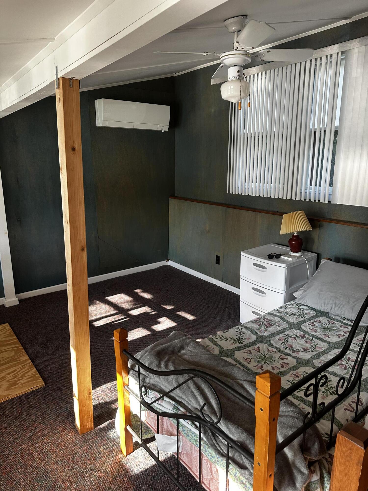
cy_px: 246
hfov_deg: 56.8
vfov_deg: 71.6
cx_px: 184
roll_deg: -0.4
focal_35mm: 24
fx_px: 340
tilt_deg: -11.0
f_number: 1.78
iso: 160
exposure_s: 1/121
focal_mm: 6.86
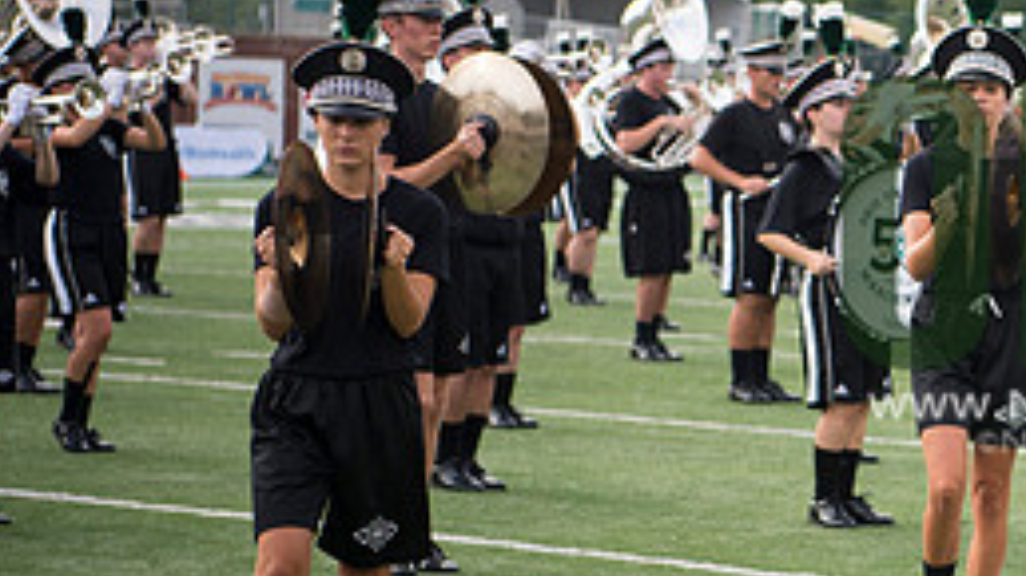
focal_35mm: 165
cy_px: 264
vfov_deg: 7.4
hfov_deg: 12.8
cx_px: 1141
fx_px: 4488
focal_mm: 70
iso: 400
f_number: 2.8
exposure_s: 1/2000
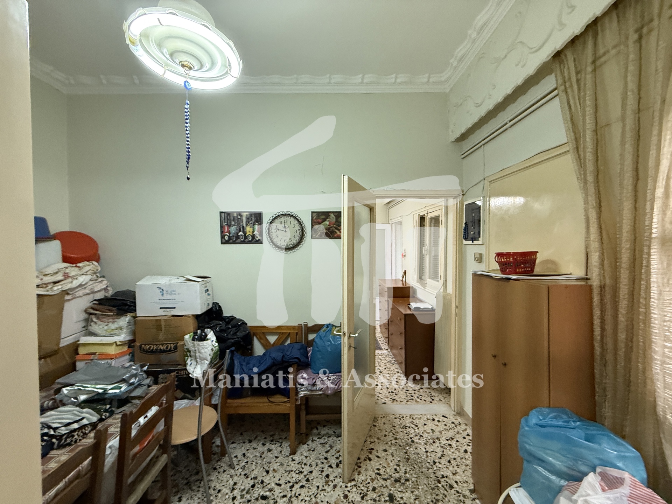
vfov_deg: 85.7
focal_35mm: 14
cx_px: 336
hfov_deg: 102.1
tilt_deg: +0.9
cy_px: 252
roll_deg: -1.0
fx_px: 272
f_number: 2.2
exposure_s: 1/50
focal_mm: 2.22
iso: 320
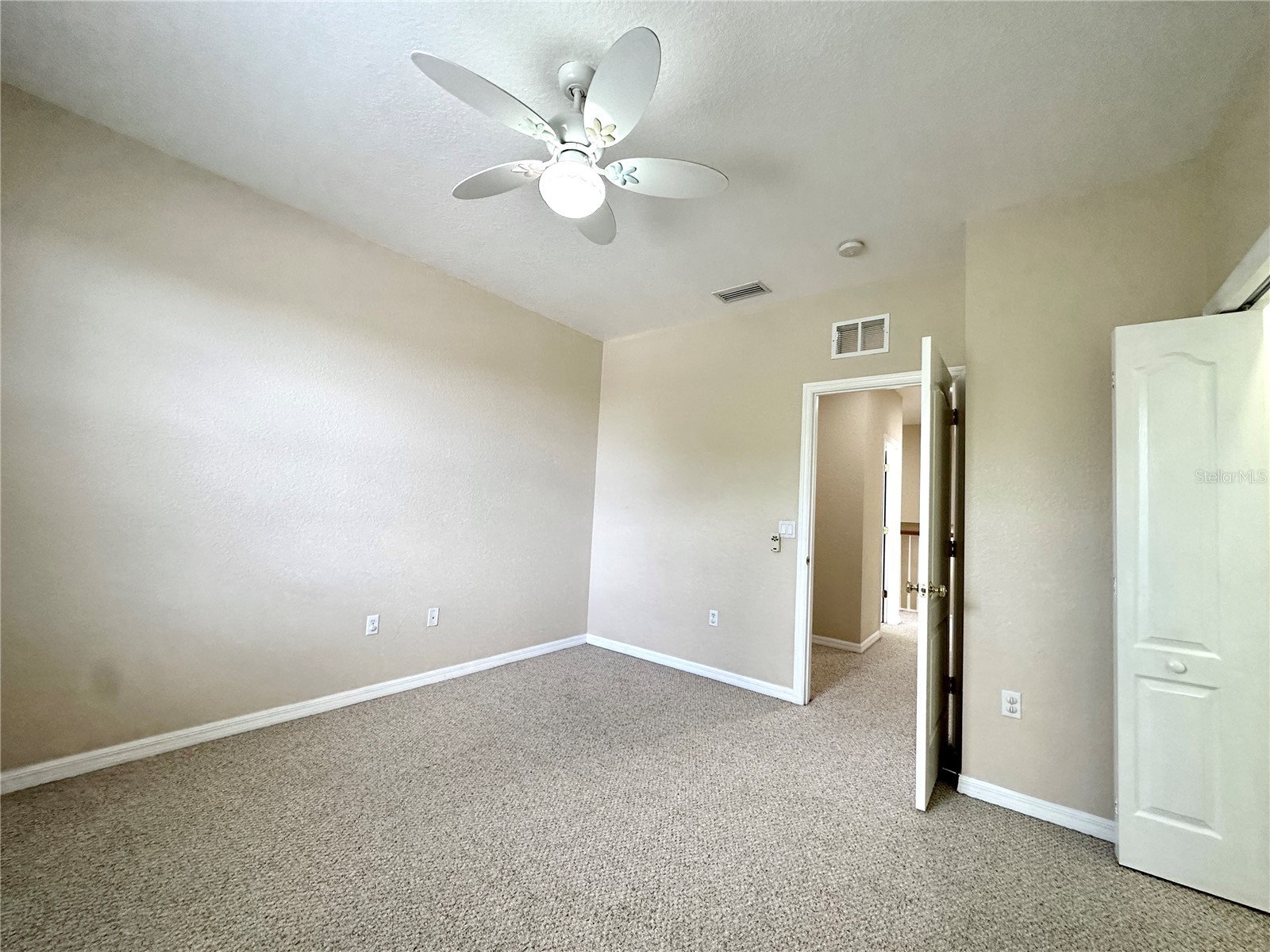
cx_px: 635
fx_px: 514
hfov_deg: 102.1
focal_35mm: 14
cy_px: 476
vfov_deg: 85.7
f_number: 2.2
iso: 250
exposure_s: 1/120
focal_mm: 2.22
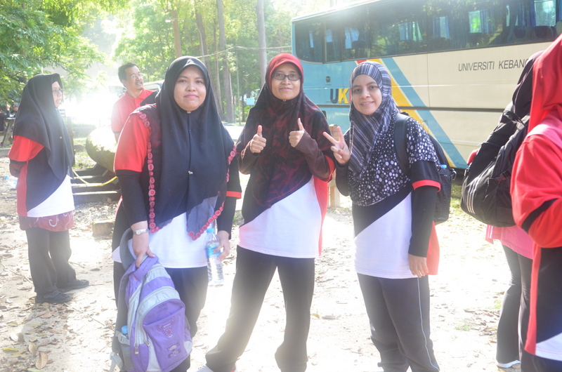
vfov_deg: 31.8
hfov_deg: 46.5
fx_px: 654
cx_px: 281
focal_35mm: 42
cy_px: 186
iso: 1000
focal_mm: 28
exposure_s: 1/125
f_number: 4.5
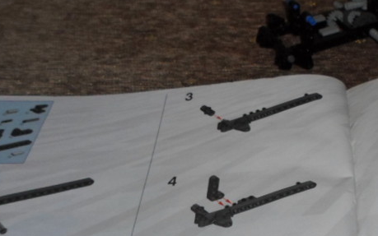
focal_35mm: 52
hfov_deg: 36.3
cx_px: 345
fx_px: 536
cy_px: 102
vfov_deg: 24.9
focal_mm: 4.5
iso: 400
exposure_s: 1/20
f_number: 2.5
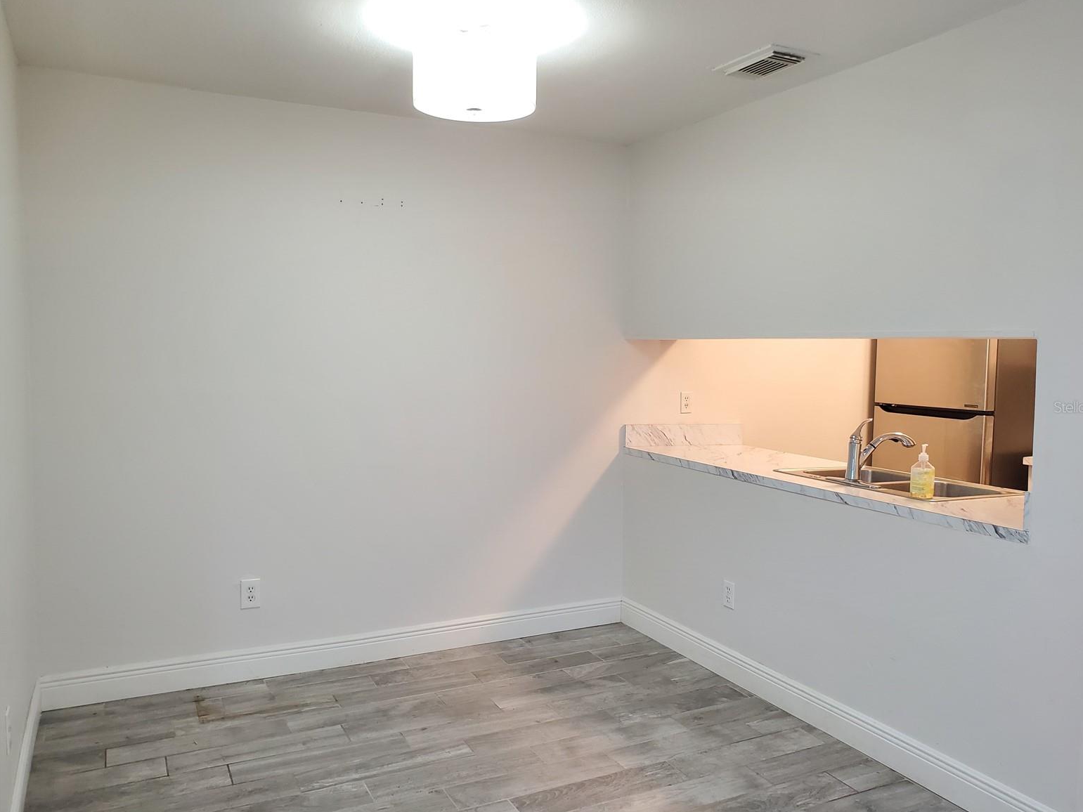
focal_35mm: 27
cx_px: 558
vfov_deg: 51.4
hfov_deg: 65.3
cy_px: 407
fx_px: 845
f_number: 2.4
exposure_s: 1/40
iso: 250
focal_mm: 4.3
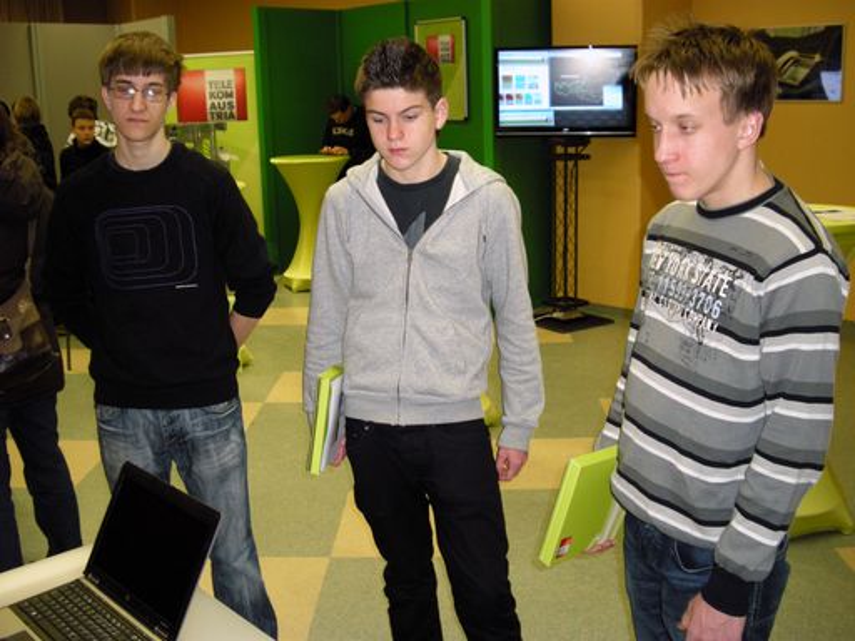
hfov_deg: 50.1
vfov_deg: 38.7
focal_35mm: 37
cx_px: 428
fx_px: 914
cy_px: 320
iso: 223
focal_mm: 7.9
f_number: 2.8
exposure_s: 1/30
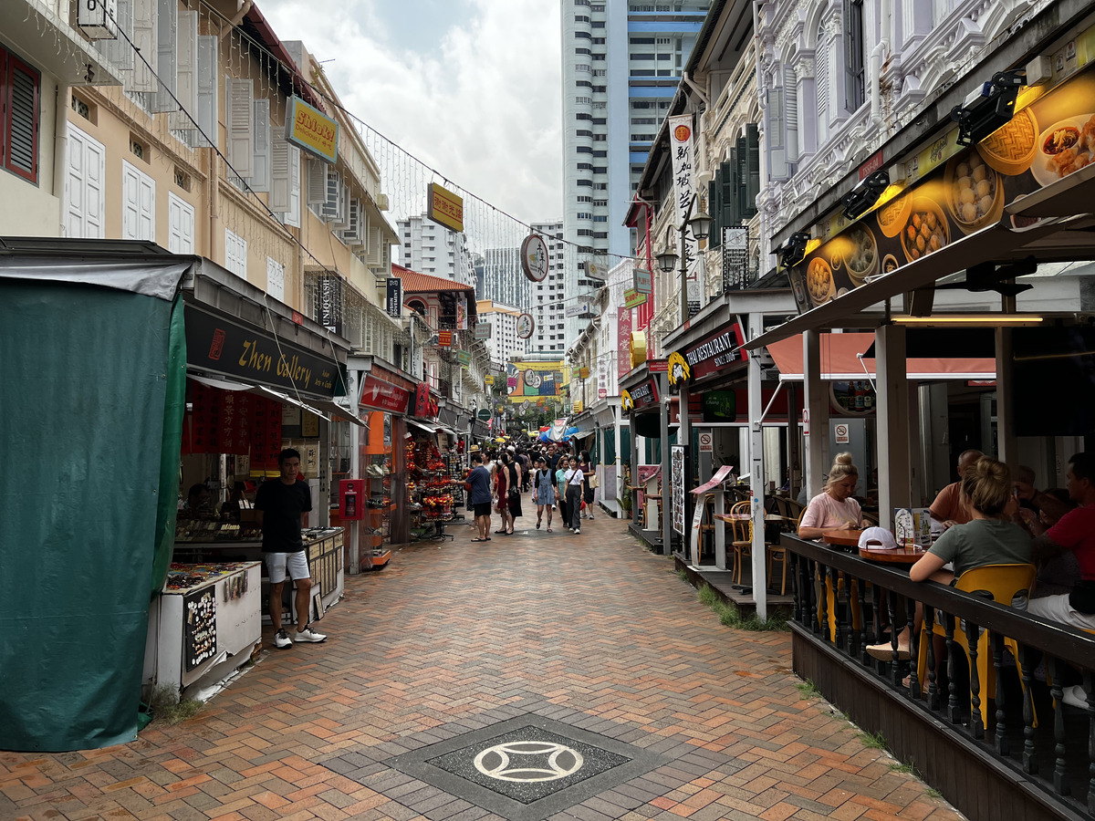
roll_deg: +0.7
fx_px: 822
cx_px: 548
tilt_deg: +1.1
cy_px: 410
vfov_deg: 53.1
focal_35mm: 26
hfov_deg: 67.3
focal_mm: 5.7
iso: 50
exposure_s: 1/1838
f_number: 1.5
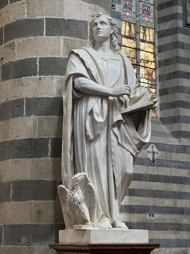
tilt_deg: +11.2
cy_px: 127
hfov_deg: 19.1
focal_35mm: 77
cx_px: 95
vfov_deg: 25.3
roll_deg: +0.0
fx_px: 564
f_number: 2.8
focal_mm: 9
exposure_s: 1/50
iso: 250
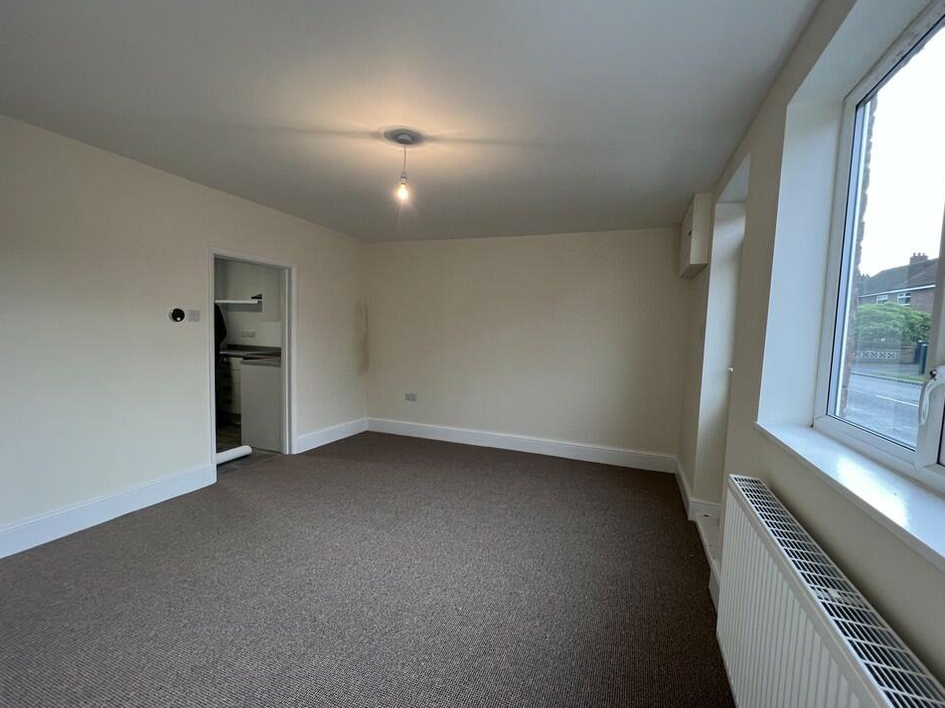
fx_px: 382
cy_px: 359
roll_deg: -2.3
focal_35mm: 14
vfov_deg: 85.7
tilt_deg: -3.4
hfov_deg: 102.1
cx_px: 481
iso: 200
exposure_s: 1/100
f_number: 1.8
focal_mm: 1.57
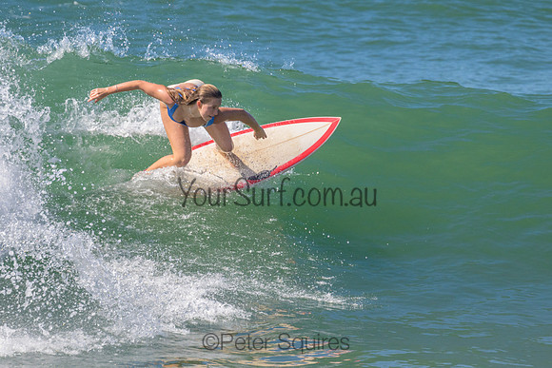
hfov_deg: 2.4
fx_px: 13104
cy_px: 152
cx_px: 276
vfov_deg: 1.6
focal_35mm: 854
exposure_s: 1/2000
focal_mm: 680
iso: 1000
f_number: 11
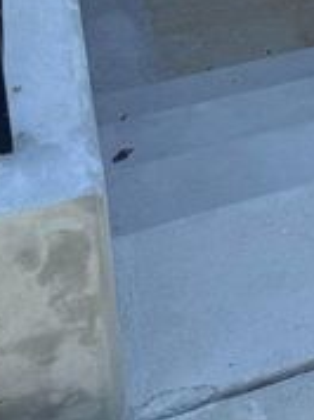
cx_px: 517
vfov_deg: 18.1
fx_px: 1091
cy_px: -298
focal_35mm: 90
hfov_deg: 14.8
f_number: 1.78
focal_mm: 6.76
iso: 100
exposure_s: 1/1618
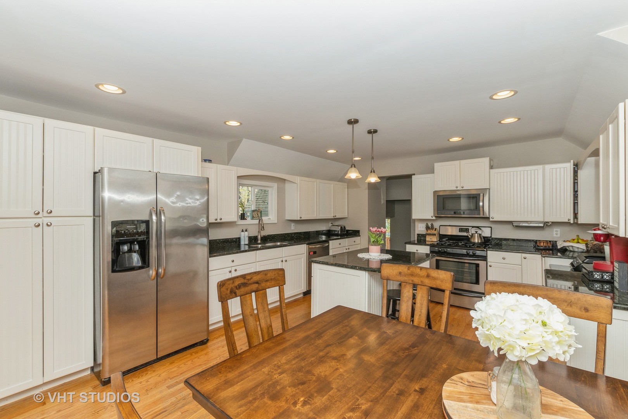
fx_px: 262
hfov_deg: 100.4
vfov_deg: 77.3
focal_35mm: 15
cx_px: 314
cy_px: 210
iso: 250
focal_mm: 10
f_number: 7.1
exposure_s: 1/160
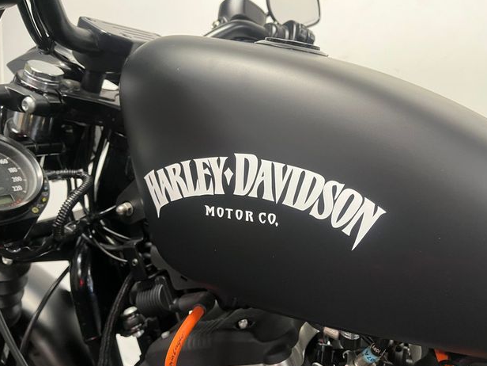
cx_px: 244
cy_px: 188
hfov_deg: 65.3
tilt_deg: -5.5
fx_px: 380
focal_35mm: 27
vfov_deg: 51.3
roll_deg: -0.5
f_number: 1.6
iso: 320
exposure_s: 1/50
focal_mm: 5.1
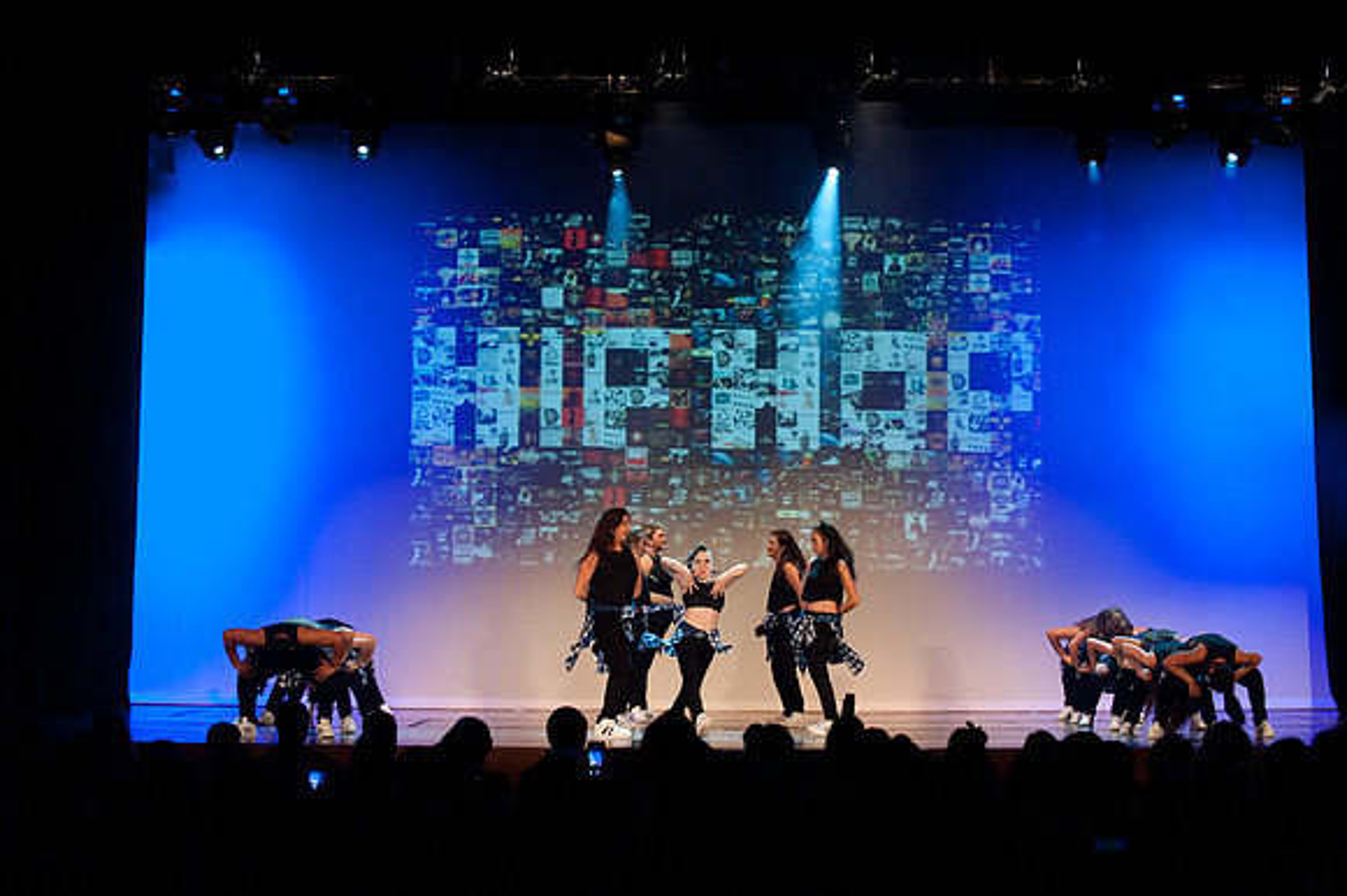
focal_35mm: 70
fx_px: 2618
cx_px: 674
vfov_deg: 19.4
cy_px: 448
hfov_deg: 28.9
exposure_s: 1/200
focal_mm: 70
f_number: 4
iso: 3200
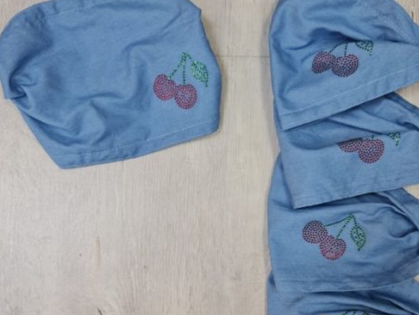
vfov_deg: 39.4
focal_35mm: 36
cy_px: 201
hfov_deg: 51.3
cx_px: 219
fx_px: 436
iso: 125
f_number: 1.8
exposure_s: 1/100
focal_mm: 7
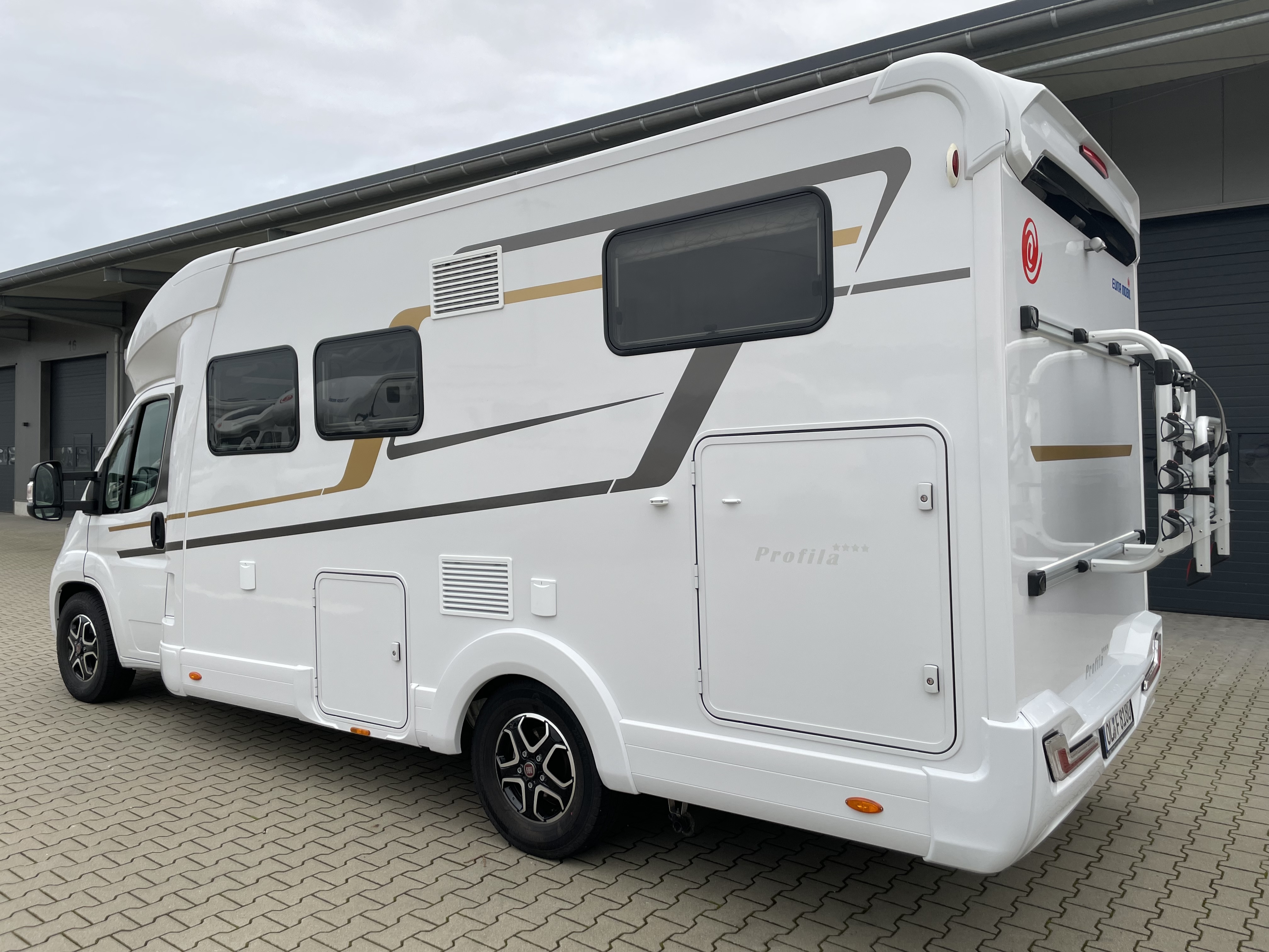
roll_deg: +0.1
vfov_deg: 53.1
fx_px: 953
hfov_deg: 67.3
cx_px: 634
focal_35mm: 26
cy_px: 476
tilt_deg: -0.1
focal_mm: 4.2
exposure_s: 1/129
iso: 32
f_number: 1.6
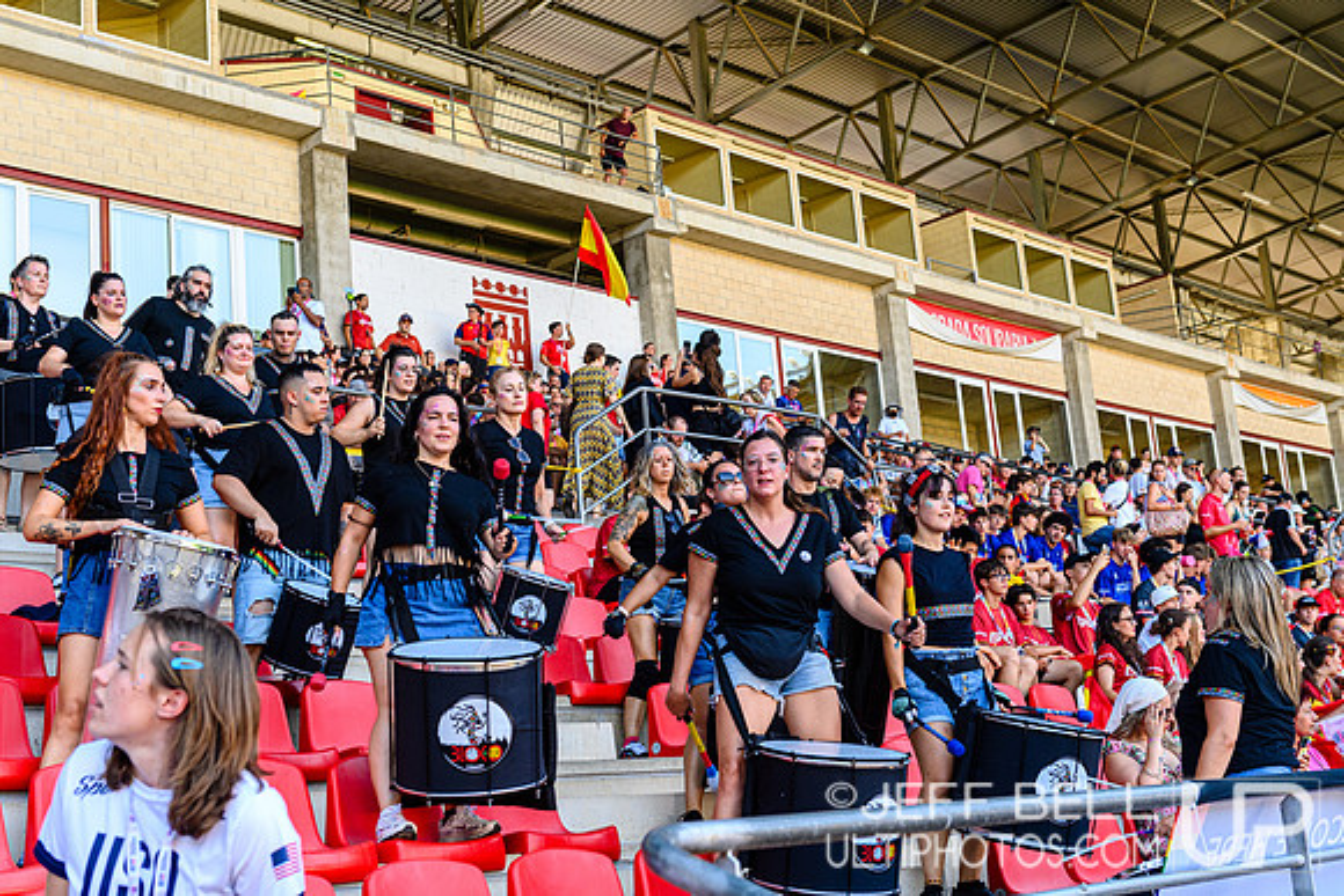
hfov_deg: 41.1
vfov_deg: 28.1
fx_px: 1792
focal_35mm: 48
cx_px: 672
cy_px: 448
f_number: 5.6
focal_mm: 48
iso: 1400
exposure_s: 1/320
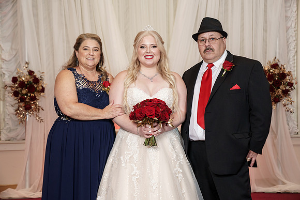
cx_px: 150
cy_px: 100
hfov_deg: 29.6
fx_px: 567
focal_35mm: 68
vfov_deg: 20.0
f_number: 4
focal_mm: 68
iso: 2000
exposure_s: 1/160
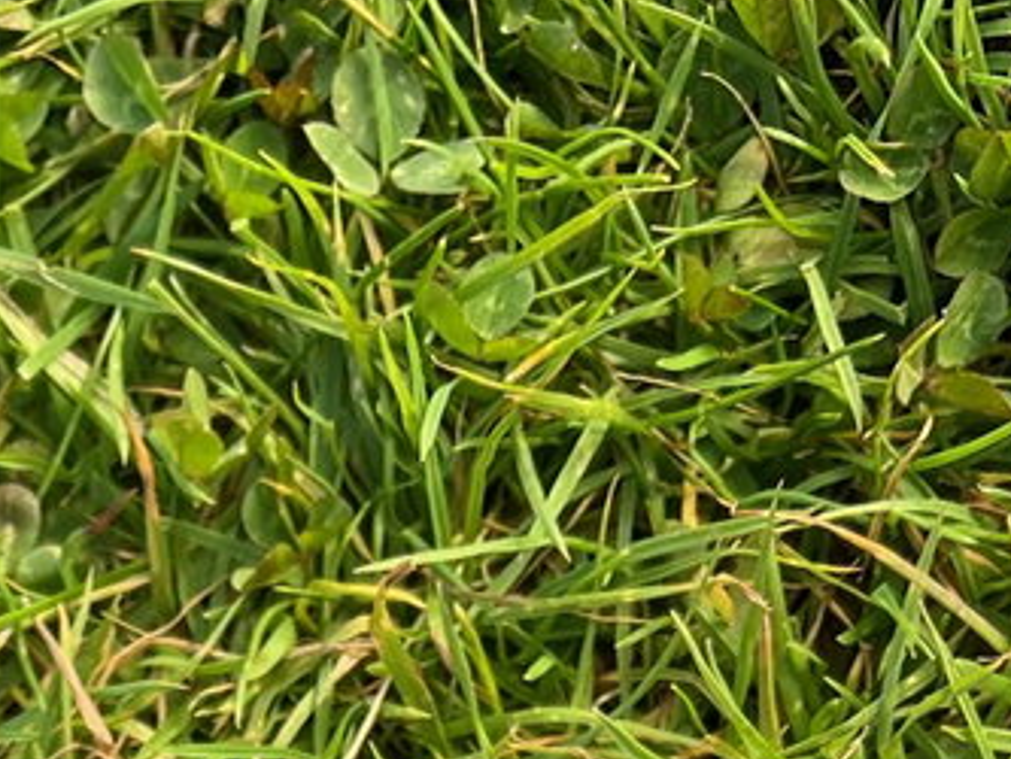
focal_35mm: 125
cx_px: 131
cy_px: 1724
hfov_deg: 15.6
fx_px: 3652
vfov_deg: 10.5
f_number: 1.6
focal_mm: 5.1
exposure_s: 1/316
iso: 50
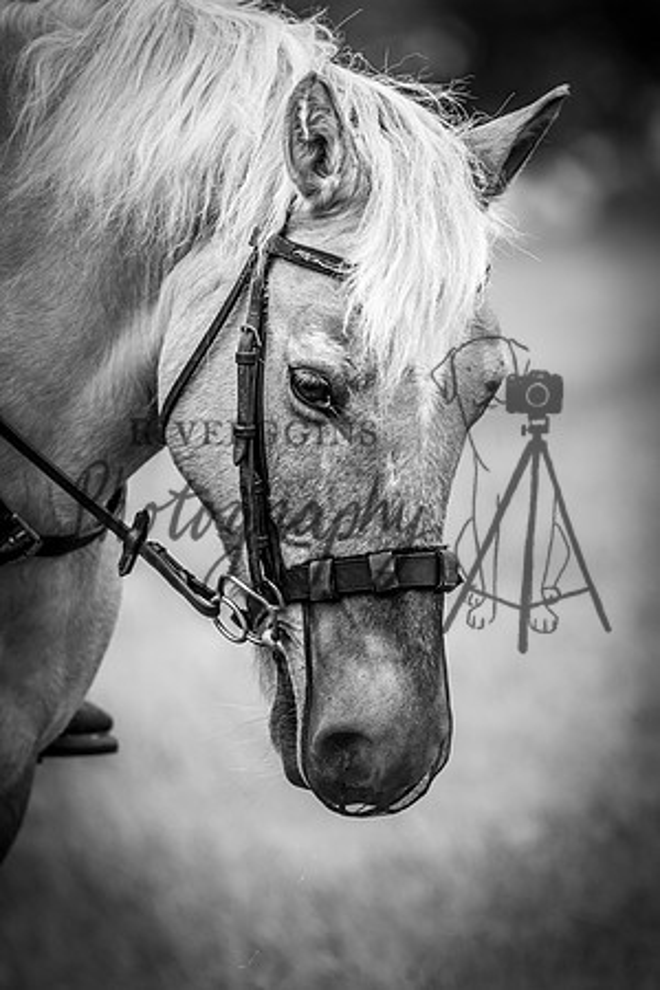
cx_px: 330
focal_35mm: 450
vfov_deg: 4.6
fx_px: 12374
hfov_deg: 3.1
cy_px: 495
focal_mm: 300
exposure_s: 1/800
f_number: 5
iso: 400
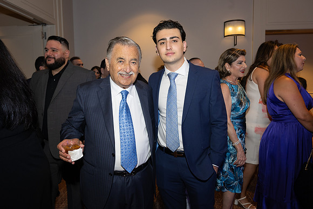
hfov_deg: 66.4
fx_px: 239
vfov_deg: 47.2
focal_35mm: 28
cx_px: 156
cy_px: 104
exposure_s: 1/100
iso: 800
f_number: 5.6
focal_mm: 27.5
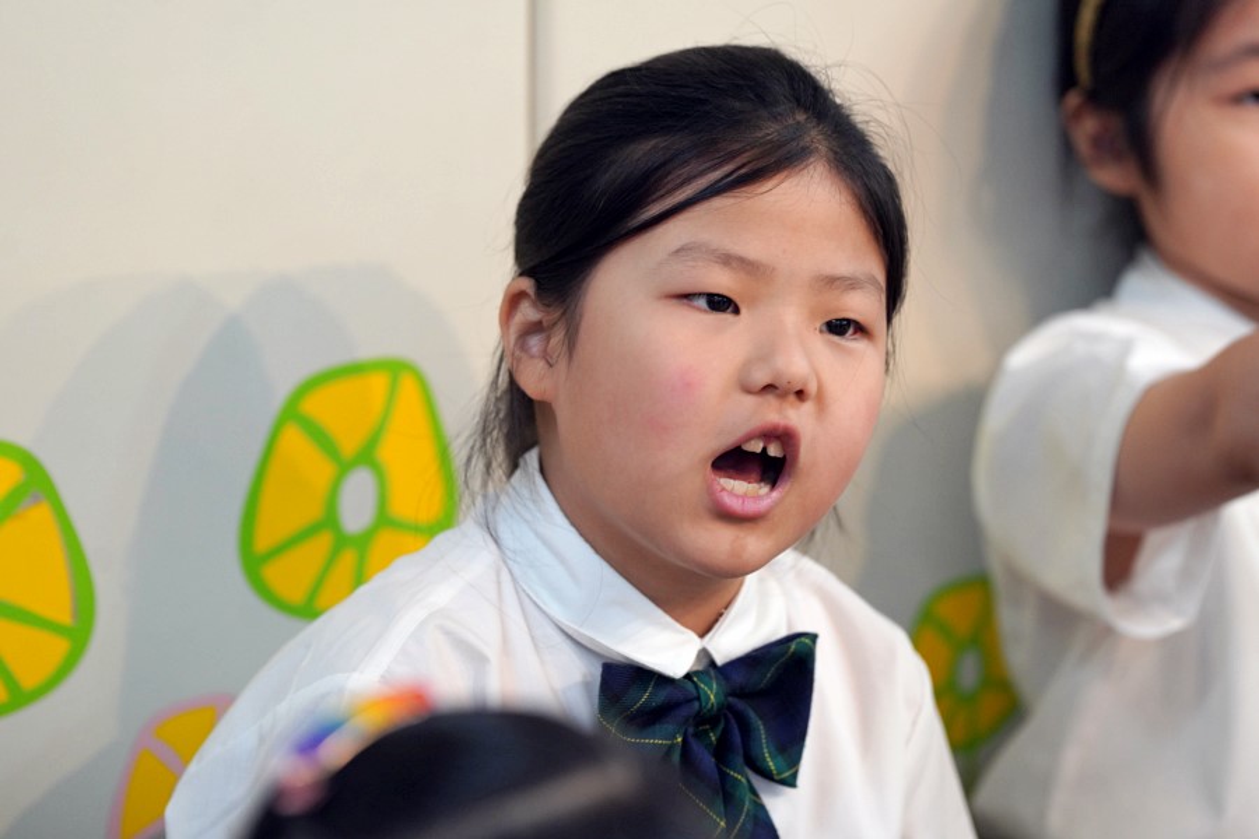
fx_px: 6994
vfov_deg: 6.9
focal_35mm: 200
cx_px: 630
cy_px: 420
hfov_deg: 10.3
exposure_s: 1/250
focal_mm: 200
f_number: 4
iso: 1600
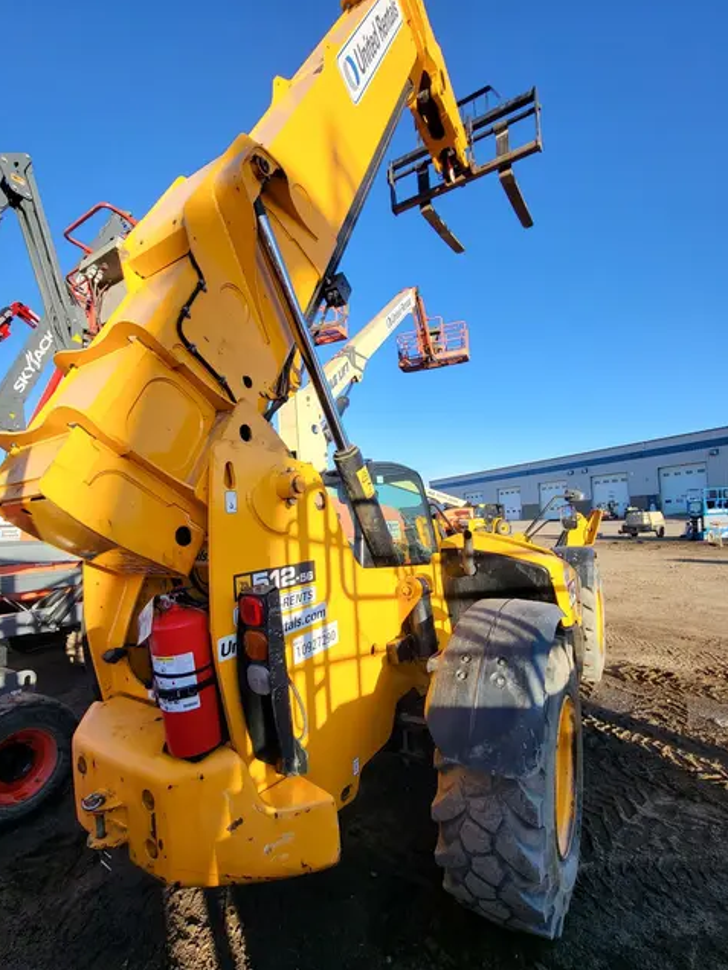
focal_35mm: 15
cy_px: 505
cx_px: 354
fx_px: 420
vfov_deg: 98.1
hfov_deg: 81.8
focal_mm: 1.74
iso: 32
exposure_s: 1/437
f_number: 2.2
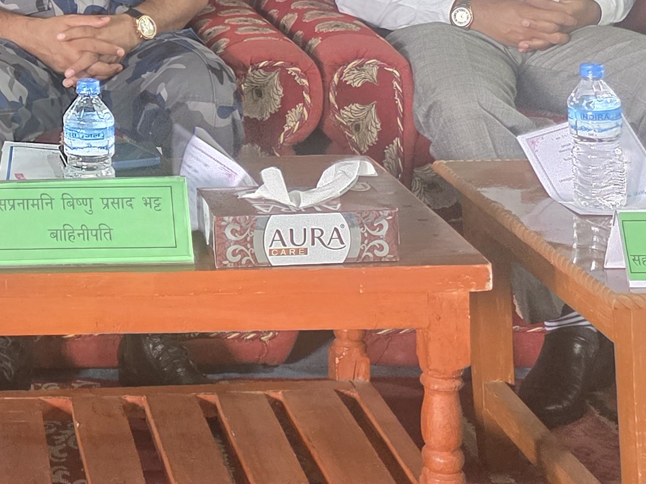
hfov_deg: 22.1
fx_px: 1530
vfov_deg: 16.8
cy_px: -169
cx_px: -120
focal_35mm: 82
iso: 1250
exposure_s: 1/120
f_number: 1.7
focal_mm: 6.3
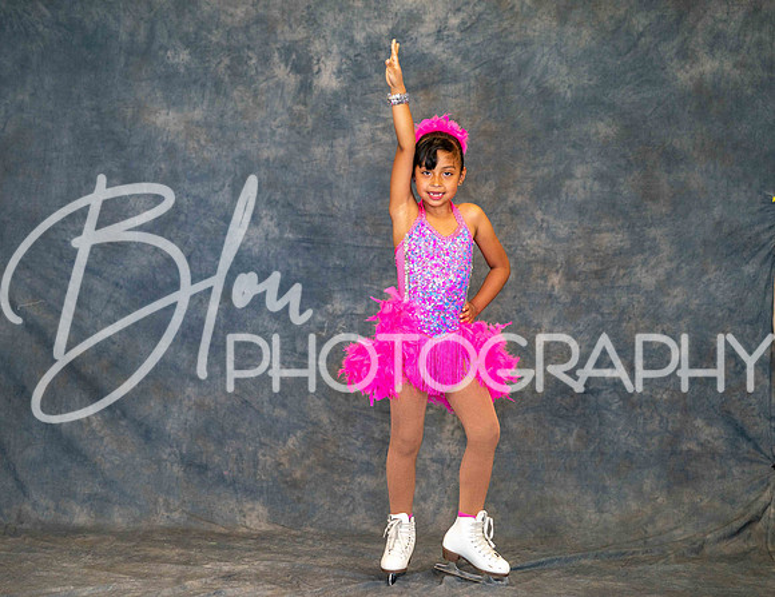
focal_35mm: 97
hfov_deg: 20.0
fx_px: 2194
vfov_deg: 15.5
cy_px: 287
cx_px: 310
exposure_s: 1/160
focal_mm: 85
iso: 800
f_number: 2.5
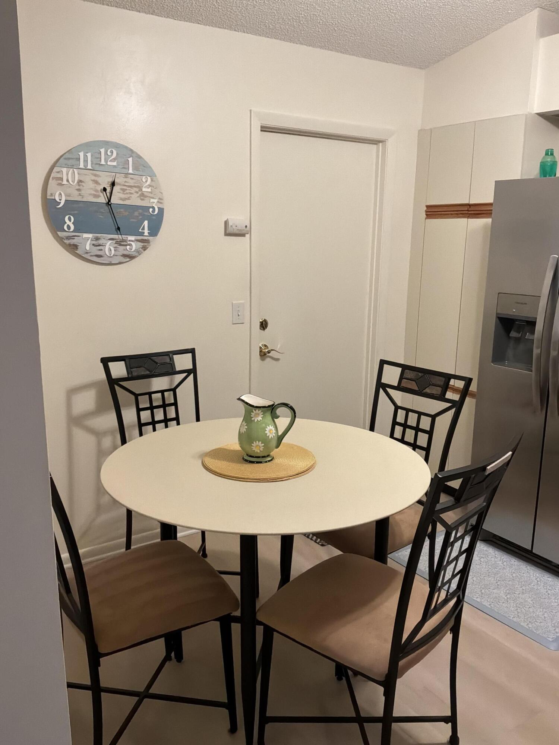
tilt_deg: -11.9
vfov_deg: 63.4
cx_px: 280
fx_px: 603
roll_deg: -0.6
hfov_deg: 49.7
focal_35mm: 28
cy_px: 372
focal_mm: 3
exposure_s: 1/60
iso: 200
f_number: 1.8
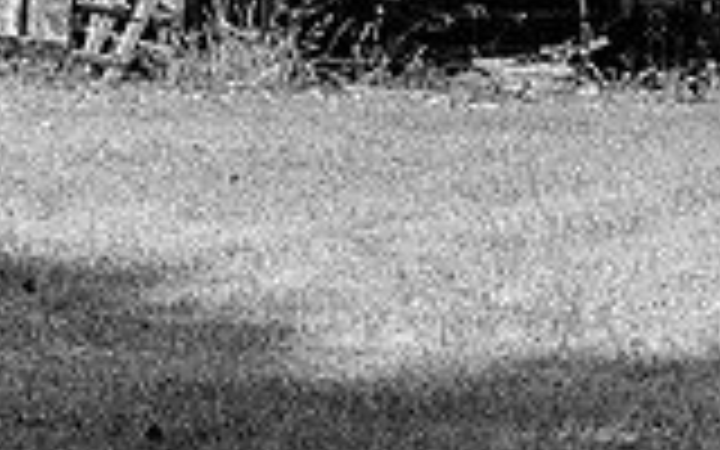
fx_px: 6161
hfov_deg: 6.6
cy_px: -212
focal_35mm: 314
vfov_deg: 4.2
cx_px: -513
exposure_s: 1/320
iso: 400
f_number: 9
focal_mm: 55
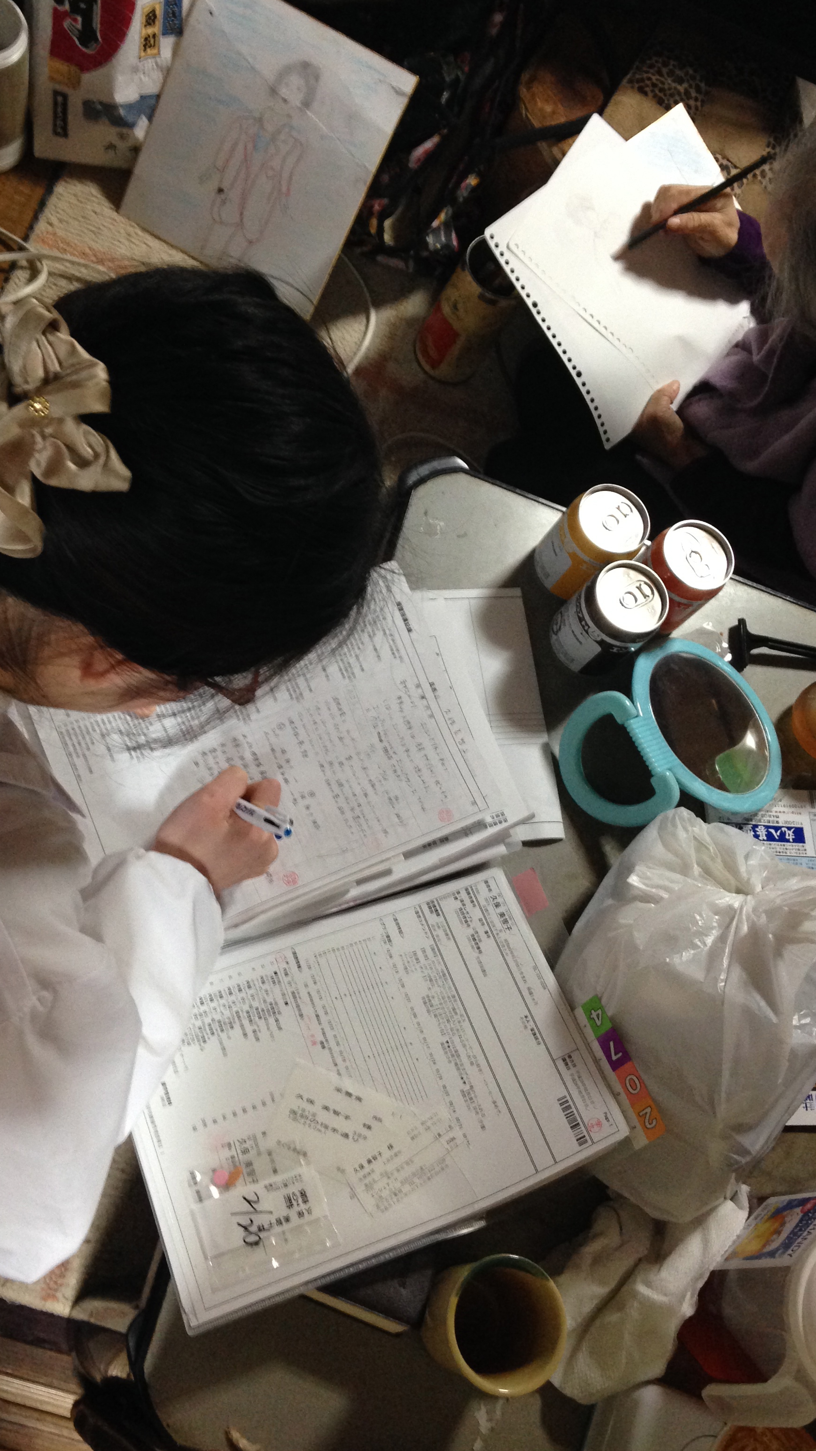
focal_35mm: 38
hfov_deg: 31.2
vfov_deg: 52.8
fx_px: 1462
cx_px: 360
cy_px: 701
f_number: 2.4
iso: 200
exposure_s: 1/20
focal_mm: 4.12
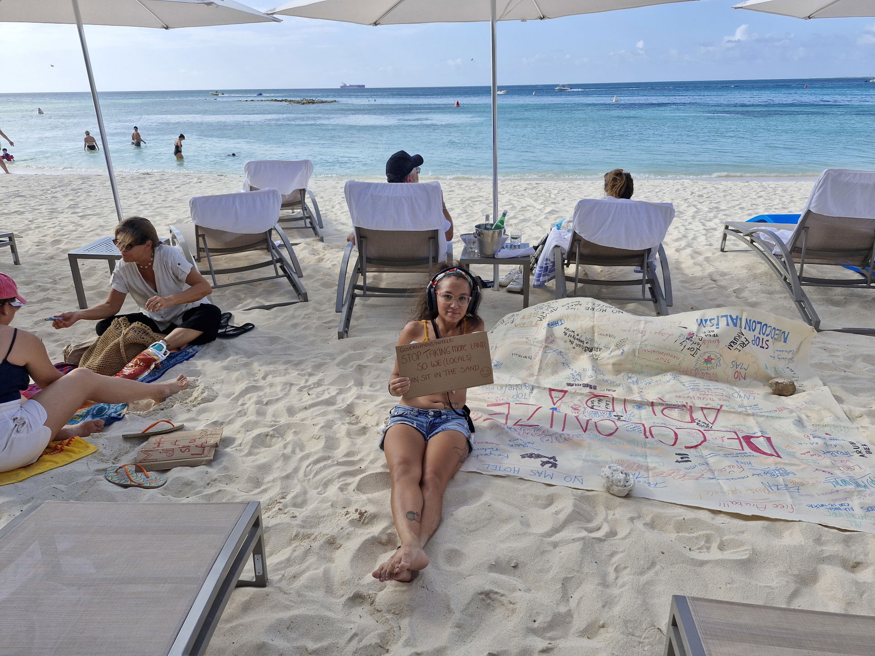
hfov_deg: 73.9
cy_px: 328
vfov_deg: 58.9
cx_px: 438
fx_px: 581
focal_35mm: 23
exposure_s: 1/1084
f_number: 1.8
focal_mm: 5.54
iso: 50
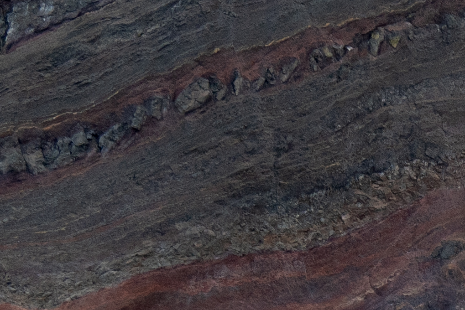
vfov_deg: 8.0
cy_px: 569
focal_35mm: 165
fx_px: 2132
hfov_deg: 10.9
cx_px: 1029
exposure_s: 1/320
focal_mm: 24
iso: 400
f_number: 5
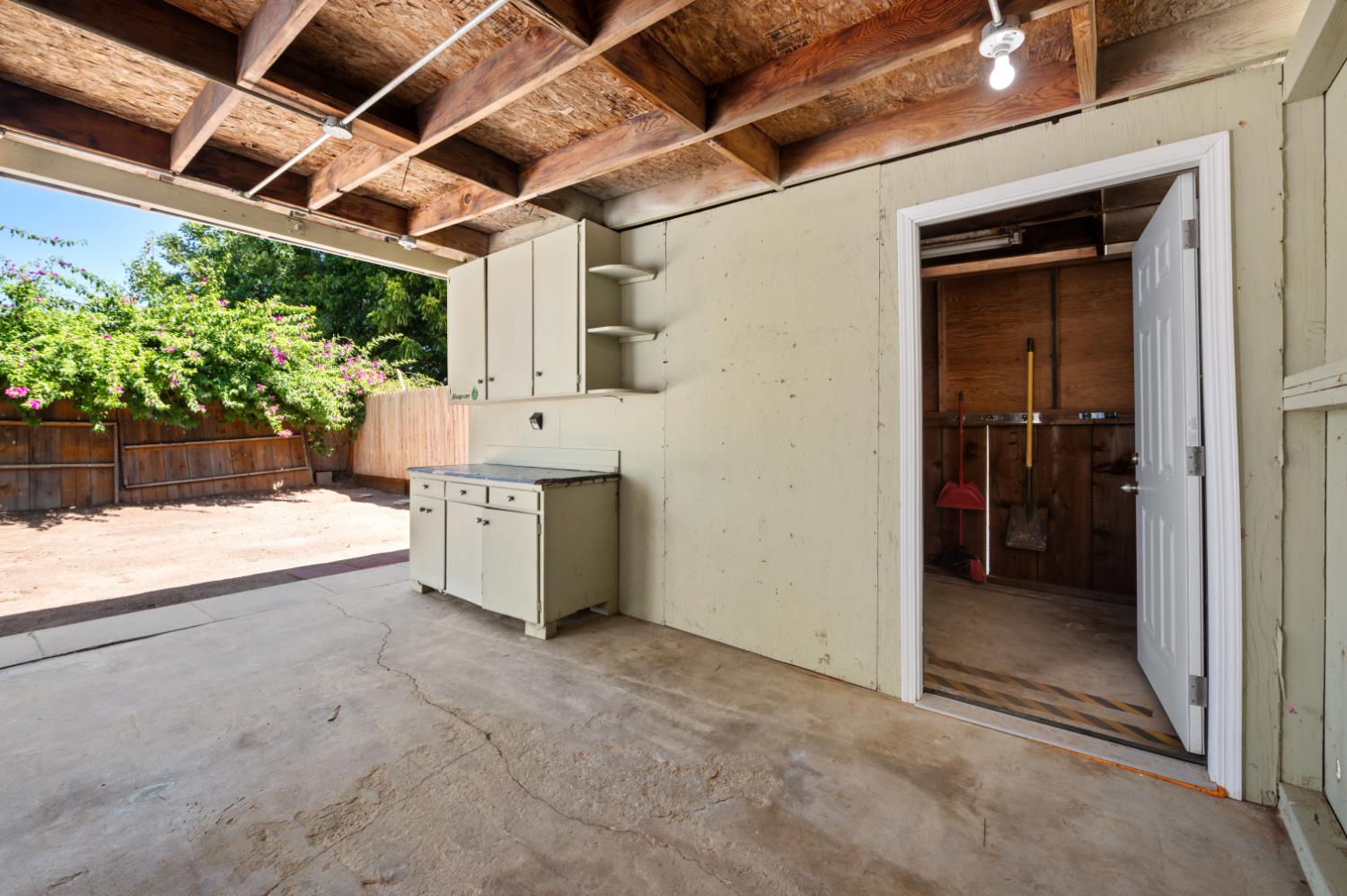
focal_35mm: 14
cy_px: 448
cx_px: 674
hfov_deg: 104.3
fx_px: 523
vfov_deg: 81.1
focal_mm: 14
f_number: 9
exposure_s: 1/6
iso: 250
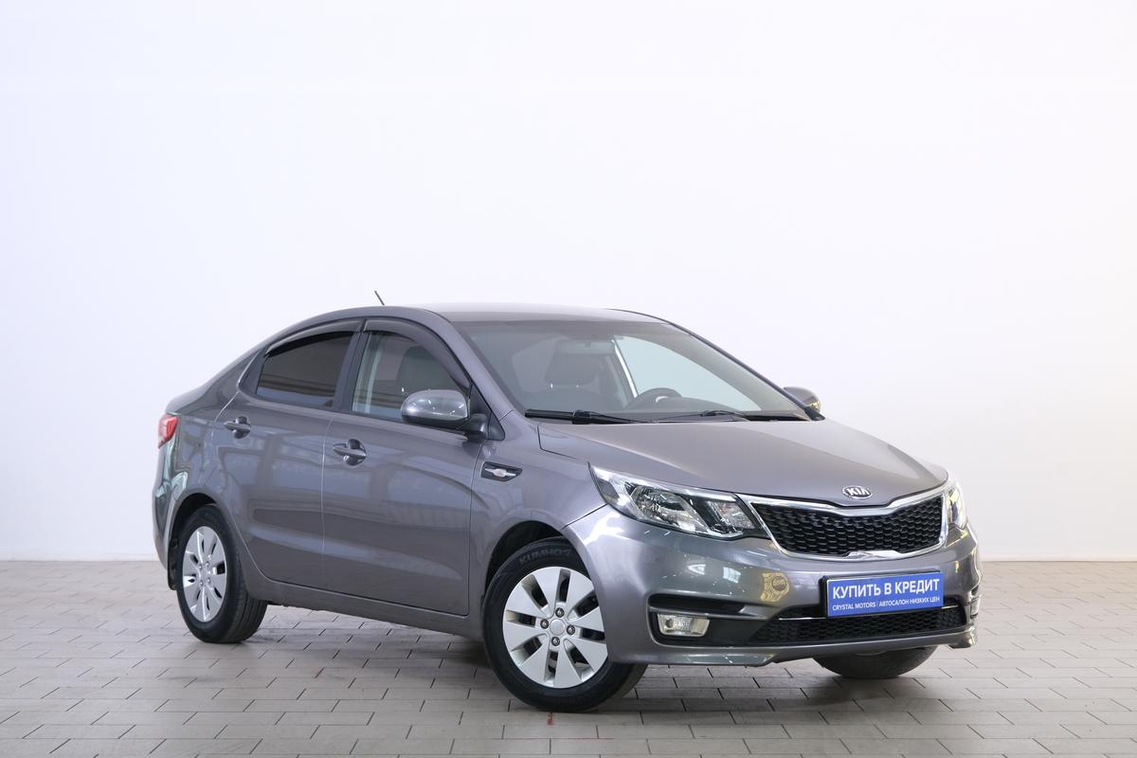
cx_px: 568
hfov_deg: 30.1
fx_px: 2116
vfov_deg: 20.3
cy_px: 379
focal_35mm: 67
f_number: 4
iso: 800
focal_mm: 44.7
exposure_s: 1/125
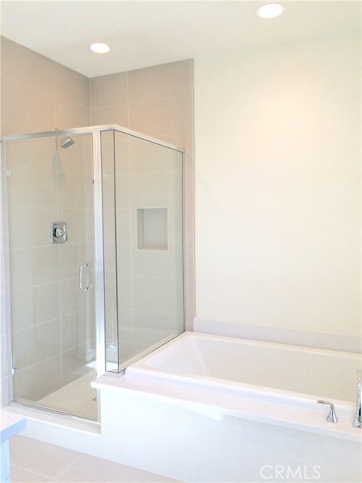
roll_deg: +1.5
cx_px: 181
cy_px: 242
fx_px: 404
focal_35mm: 29
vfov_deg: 61.7
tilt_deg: -5.0
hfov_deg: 48.2
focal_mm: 4.15
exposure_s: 1/120
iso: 40
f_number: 2.2
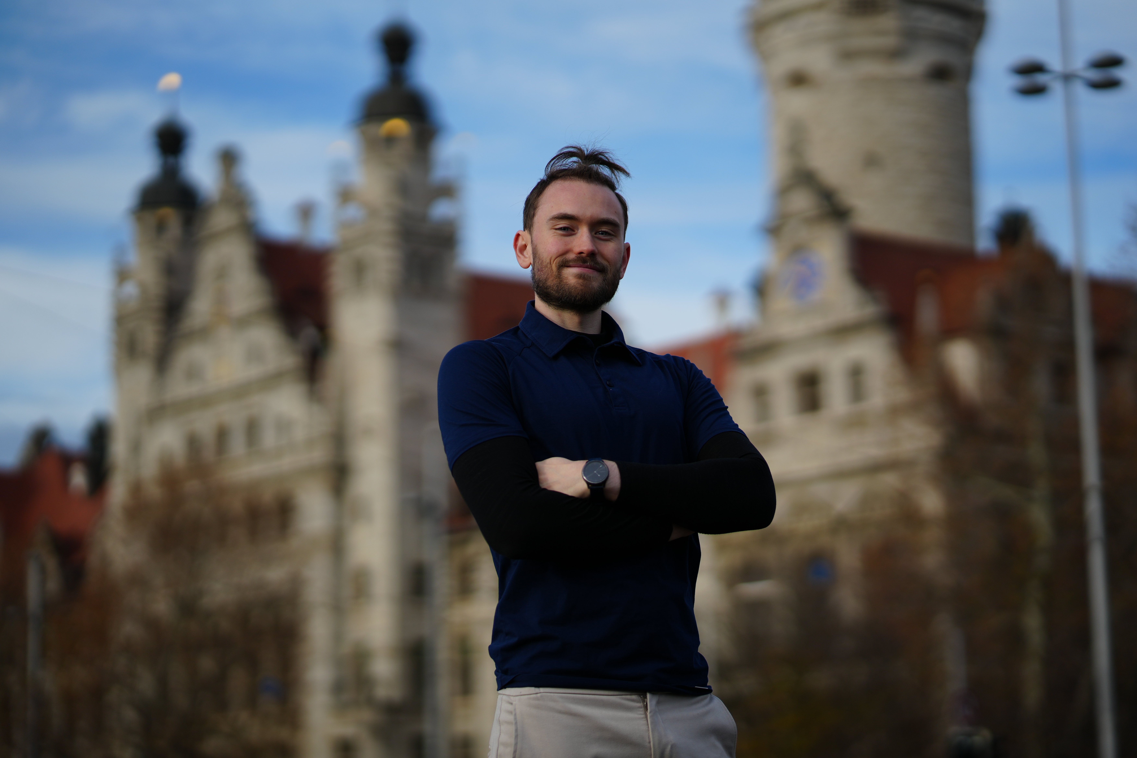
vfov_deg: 16.1
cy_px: 379
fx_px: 2684
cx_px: 568
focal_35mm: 85
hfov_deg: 23.9
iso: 100
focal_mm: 85
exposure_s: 1/8000
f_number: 1.8
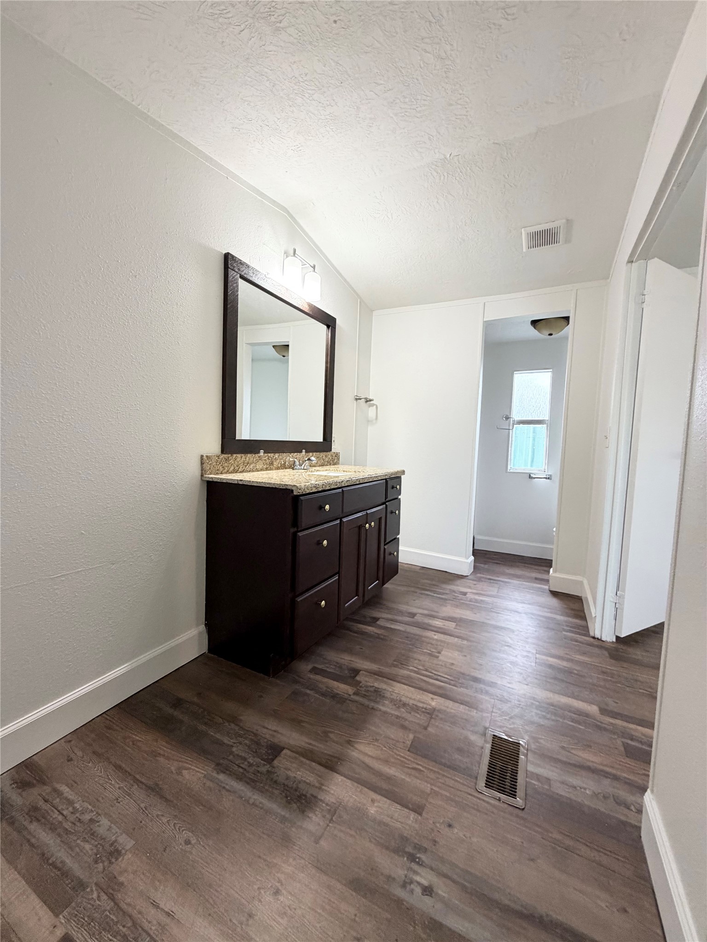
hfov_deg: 85.7
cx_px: 354
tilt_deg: -4.7
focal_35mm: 14
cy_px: 471
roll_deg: -1.5
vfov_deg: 102.1
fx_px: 381
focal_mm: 2.22
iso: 250
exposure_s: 1/60
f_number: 2.2
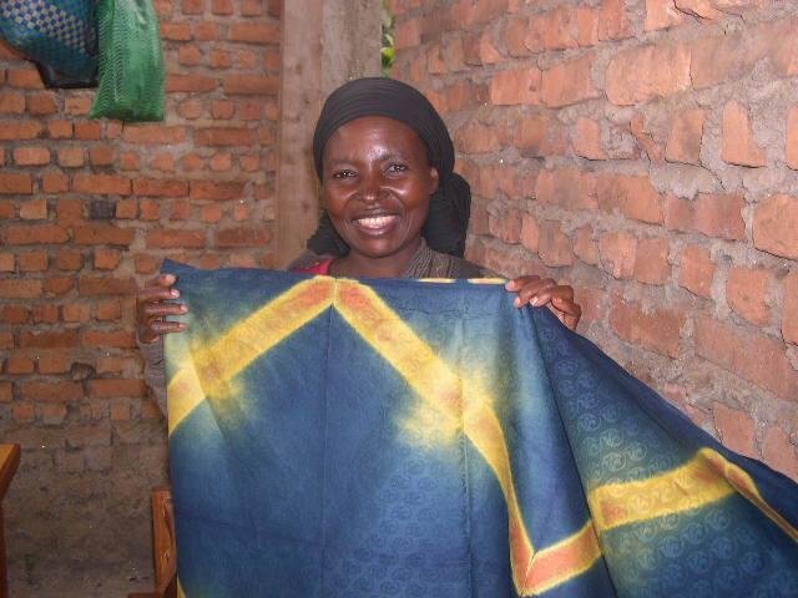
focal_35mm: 38
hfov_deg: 49.0
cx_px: 399
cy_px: 299
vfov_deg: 37.7
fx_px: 876
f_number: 2.8
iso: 100
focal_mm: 8
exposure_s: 1/60
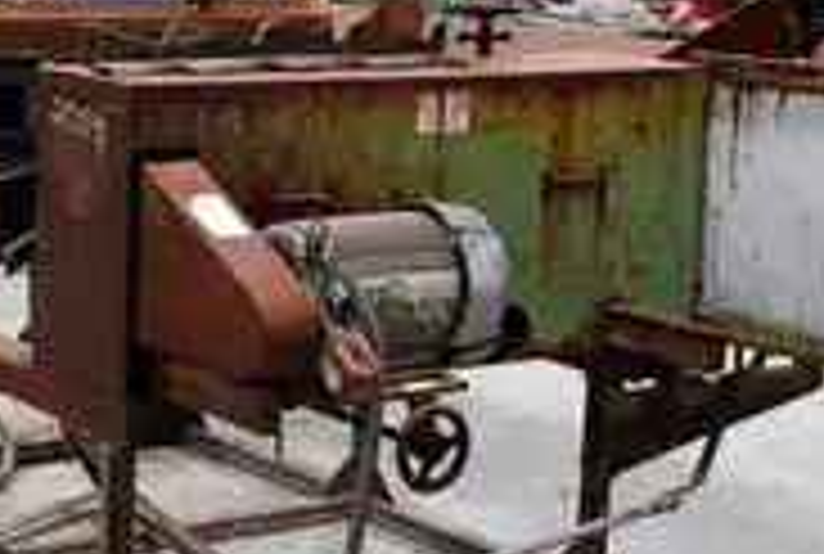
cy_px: 324
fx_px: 2409
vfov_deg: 13.1
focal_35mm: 105
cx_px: 234
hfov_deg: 19.3
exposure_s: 1/20
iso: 1600
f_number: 4.2
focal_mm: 32
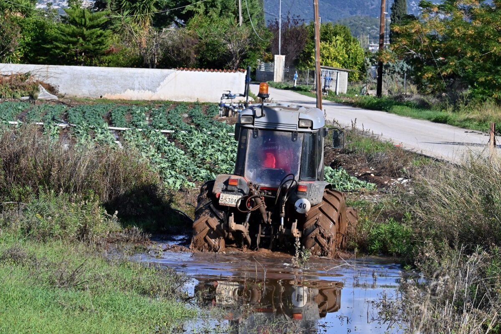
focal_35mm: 188
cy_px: 167
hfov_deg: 11.0
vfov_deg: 7.3
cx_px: 250
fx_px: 2609
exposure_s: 1/4000
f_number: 13
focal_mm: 125
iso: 1600
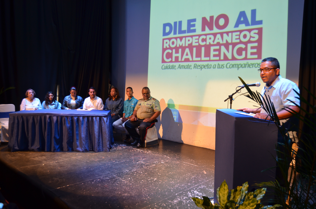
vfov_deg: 43.4
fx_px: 263
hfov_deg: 62.0
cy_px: 104
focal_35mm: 30
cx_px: 158
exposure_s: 1/10
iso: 640
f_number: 3.5
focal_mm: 20
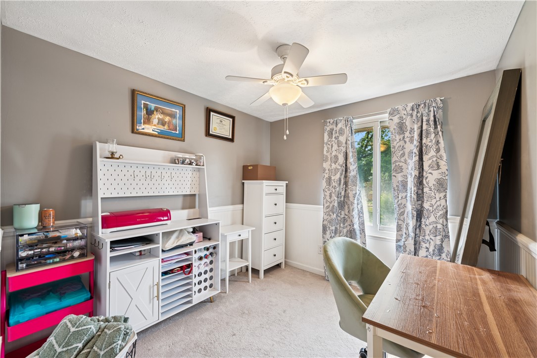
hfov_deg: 104.2
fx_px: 209
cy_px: 179
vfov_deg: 81.2
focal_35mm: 14
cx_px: 268
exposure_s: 1/2.5
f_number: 11
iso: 50
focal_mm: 14
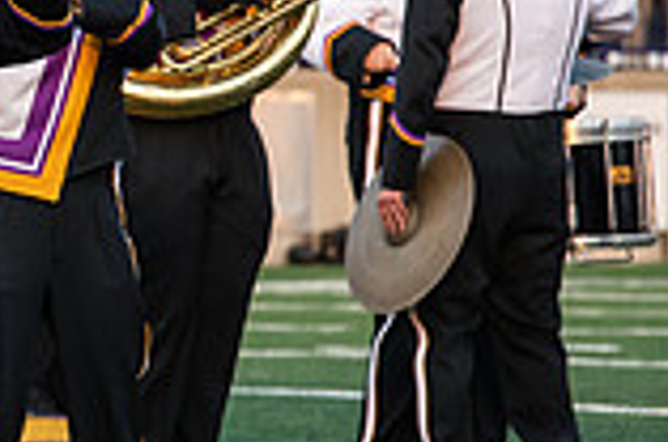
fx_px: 13037
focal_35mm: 704
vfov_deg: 1.9
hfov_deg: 2.9
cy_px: -2
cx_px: -230
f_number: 6.3
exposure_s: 1/500
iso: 640
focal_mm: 190
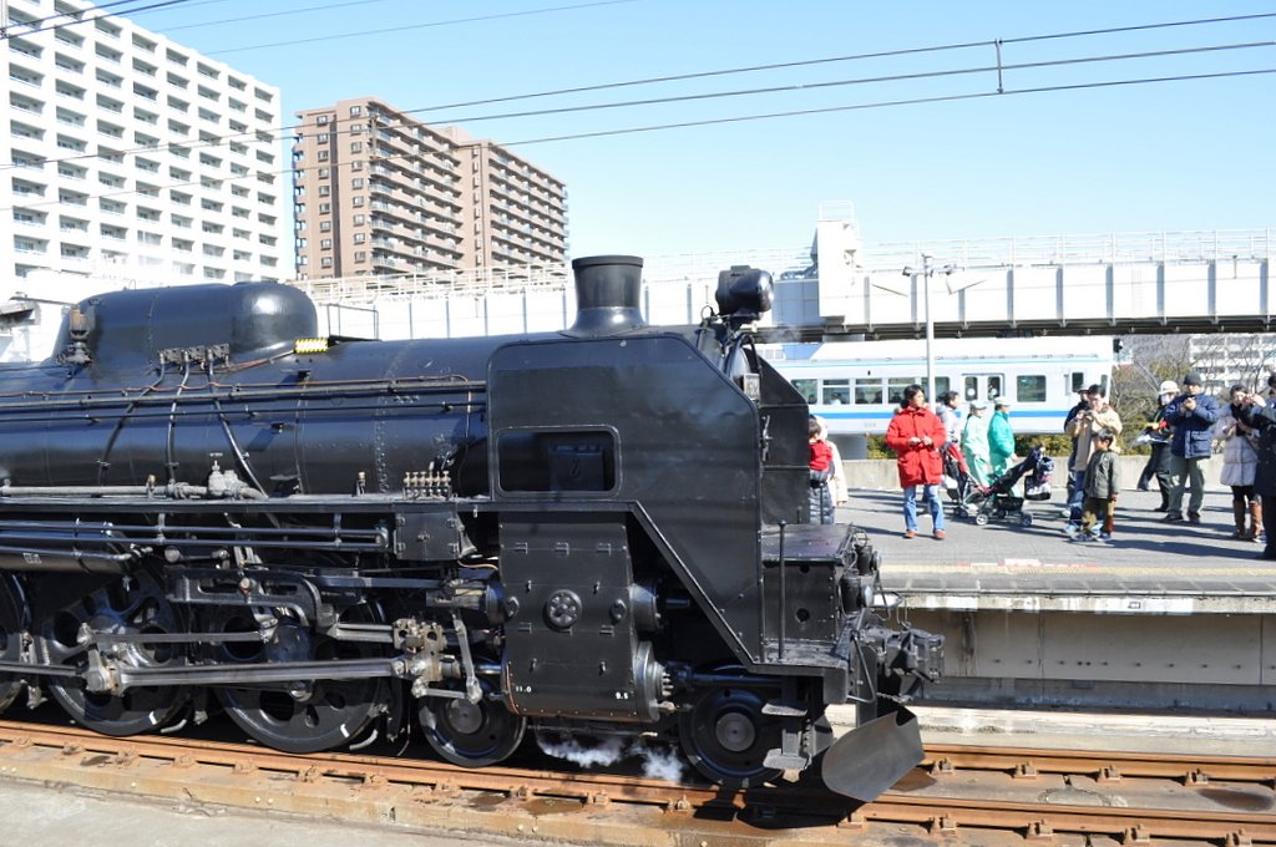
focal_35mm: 27
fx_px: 956
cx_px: 638
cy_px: 424
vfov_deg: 47.8
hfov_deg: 67.4
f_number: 8
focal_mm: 18
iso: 200
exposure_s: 1/250
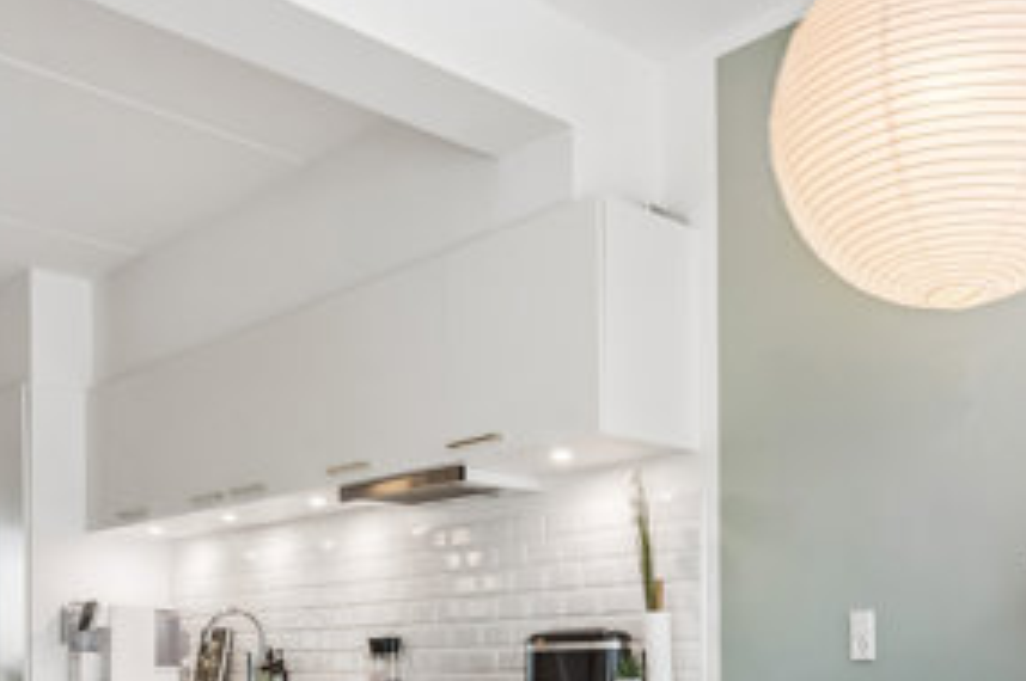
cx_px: 642
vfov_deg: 29.8
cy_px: 668
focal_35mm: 42
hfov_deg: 46.0
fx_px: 1196
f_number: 10
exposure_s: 1/40
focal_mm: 15
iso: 250
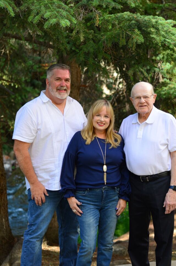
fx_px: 552
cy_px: 133
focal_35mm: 75
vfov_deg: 27.0
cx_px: 88
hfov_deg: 18.1
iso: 100
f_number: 2.8
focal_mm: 50
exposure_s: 1/160
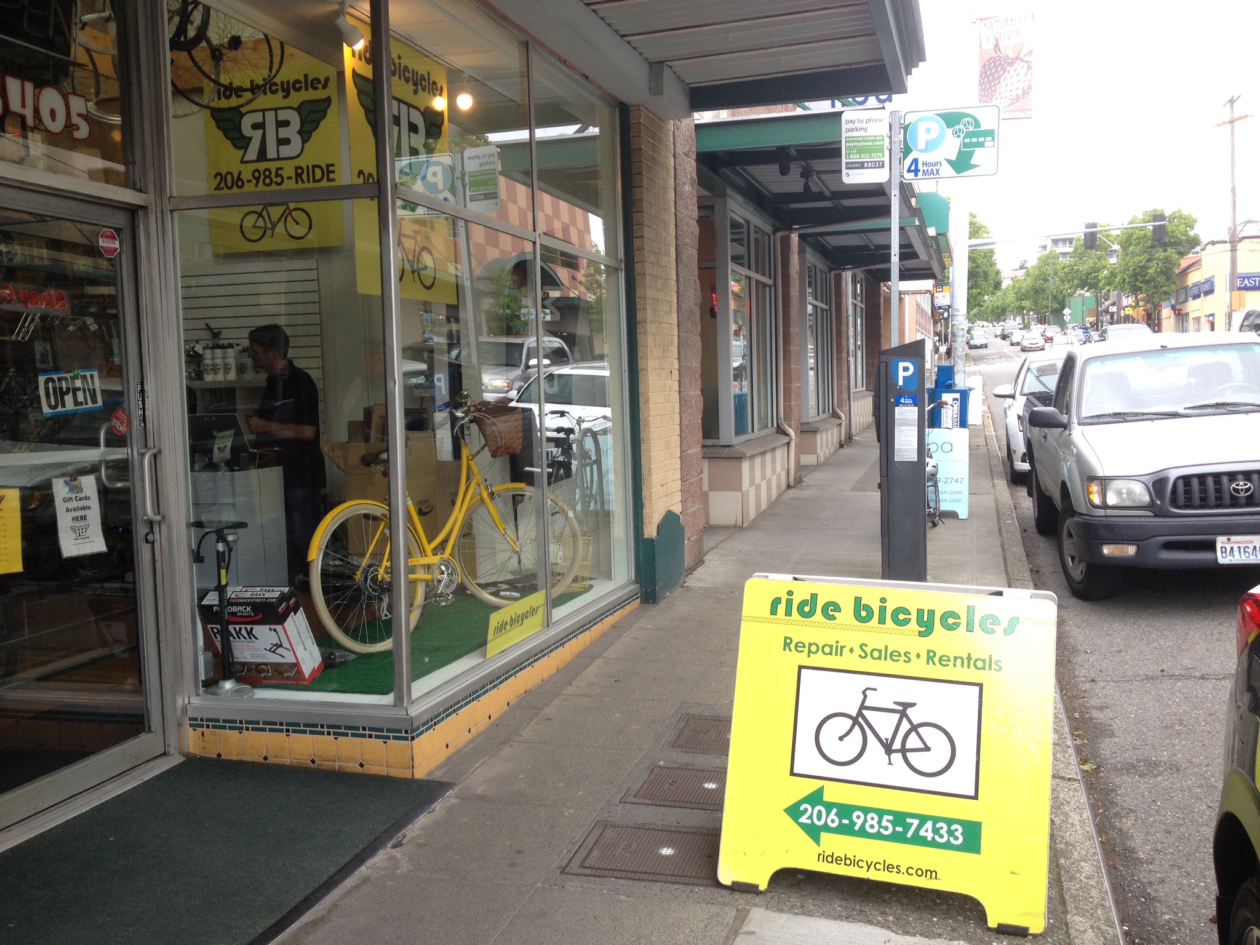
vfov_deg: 40.7
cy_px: 472
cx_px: 630
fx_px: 1274
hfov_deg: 52.6
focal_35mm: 35
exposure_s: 1/169
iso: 50
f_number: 2.4
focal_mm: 4.28
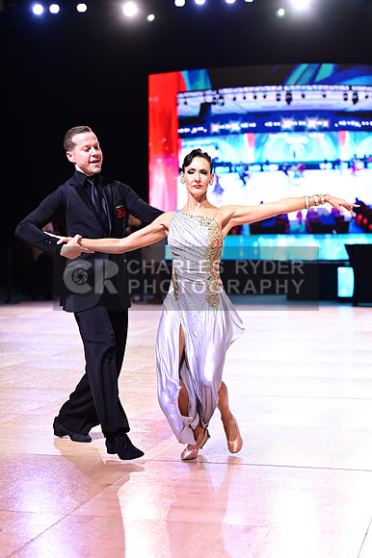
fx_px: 1334
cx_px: 186
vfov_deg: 23.7
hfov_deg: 15.9
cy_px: 279
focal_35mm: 86
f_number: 2.8
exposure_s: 1/400
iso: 1600
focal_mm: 86
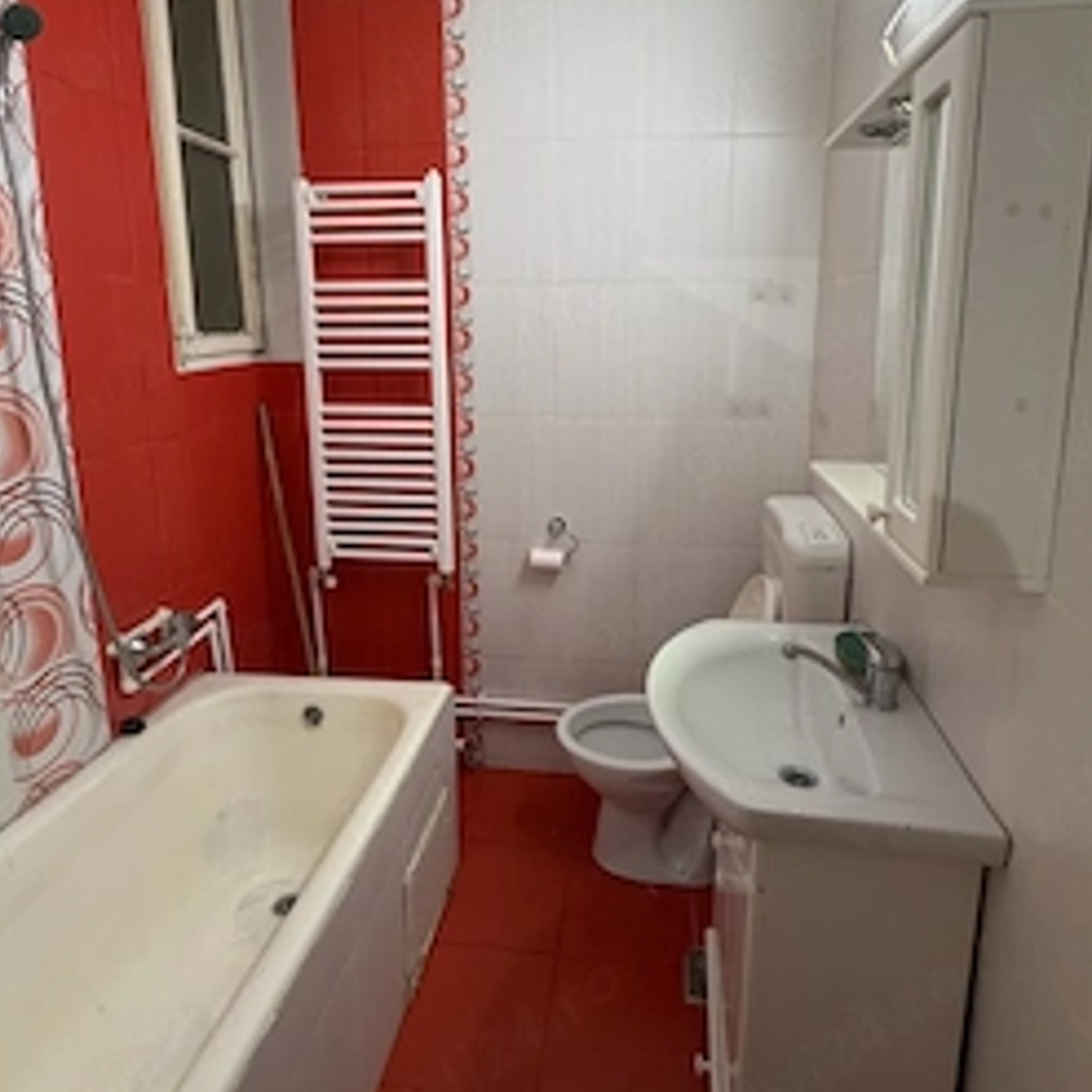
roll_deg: +0.1
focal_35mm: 20
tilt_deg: -10.1
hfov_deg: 74.8
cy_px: 433
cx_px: 566
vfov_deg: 74.0
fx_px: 714
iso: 250
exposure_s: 1/100
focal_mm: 2.22
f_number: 2.2
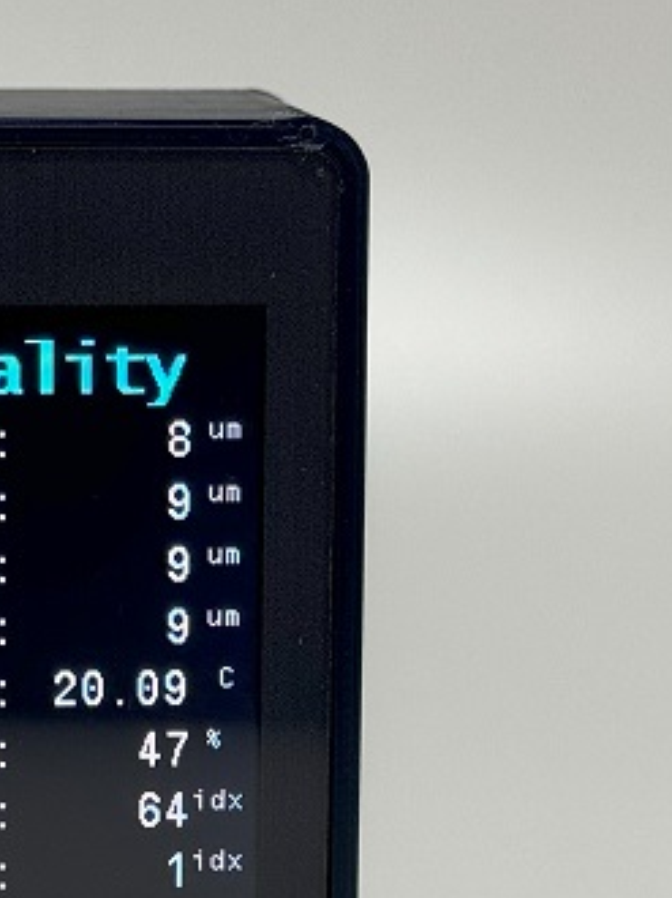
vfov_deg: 13.2
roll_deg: -0.6
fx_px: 3862
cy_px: 691
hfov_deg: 9.9
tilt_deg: -11.2
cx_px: 68
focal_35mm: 149
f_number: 1.78
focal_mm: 6.86
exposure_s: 1/50
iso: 64
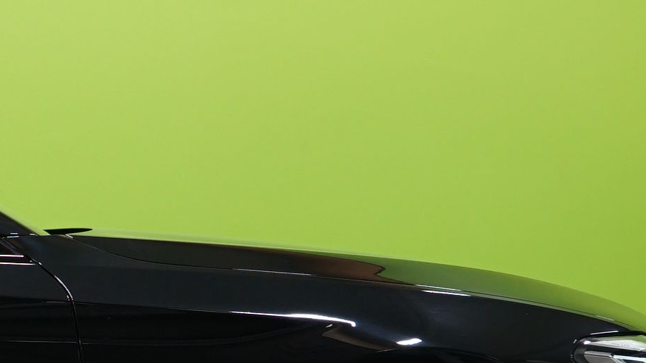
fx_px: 2380
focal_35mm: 139
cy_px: 359
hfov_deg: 14.2
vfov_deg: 8.7
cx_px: -379
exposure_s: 1/60
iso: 500
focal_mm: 31
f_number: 4.5
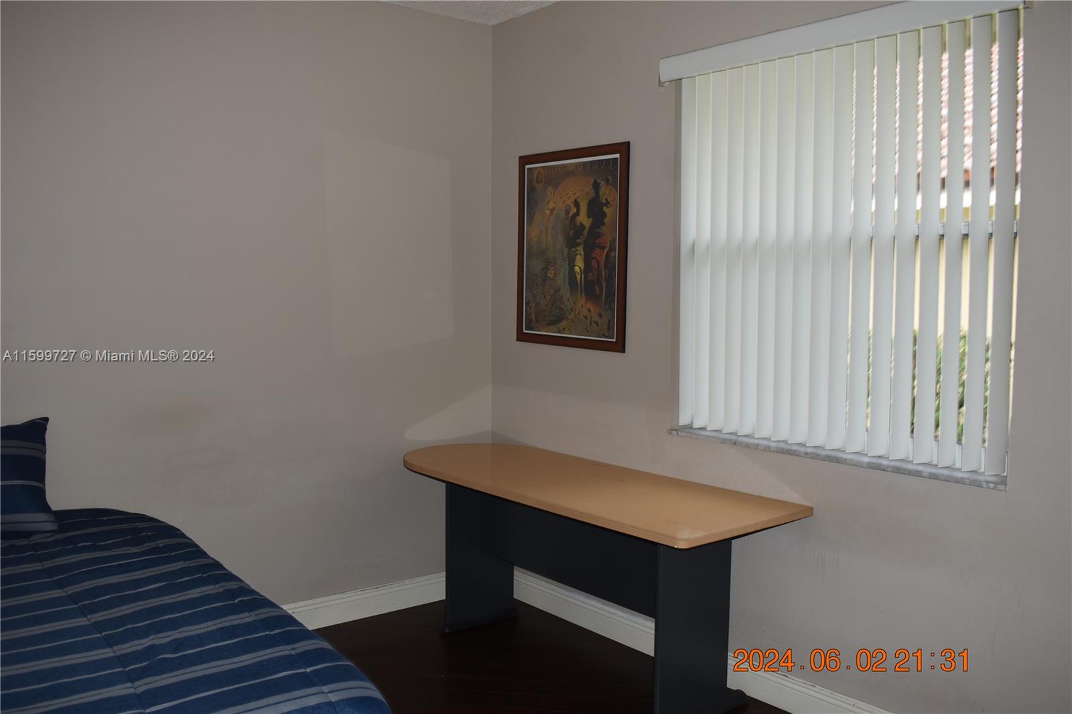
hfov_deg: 61.9
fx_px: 893
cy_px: 357
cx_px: 536
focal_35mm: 30
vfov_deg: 43.6
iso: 250
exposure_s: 1/30
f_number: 5.6
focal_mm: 20
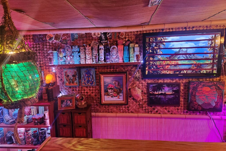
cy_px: 78
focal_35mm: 24
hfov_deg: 73.8
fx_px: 151
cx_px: 113
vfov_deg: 53.1
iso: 640
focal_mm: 5.4
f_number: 1.8
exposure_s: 1/32
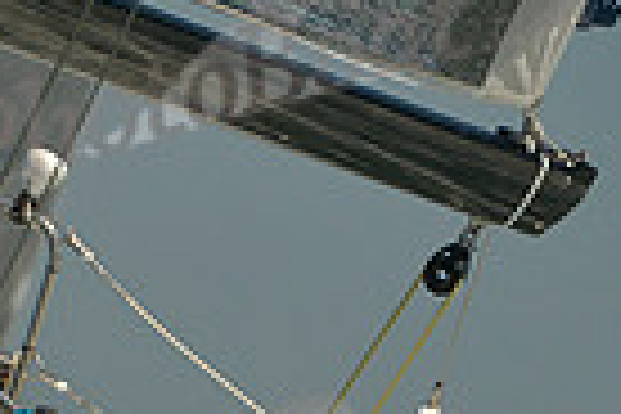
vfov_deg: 1.6
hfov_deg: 2.5
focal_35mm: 839
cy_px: 785
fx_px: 14472
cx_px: -274
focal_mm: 200
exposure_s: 1/1000
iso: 280
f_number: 9
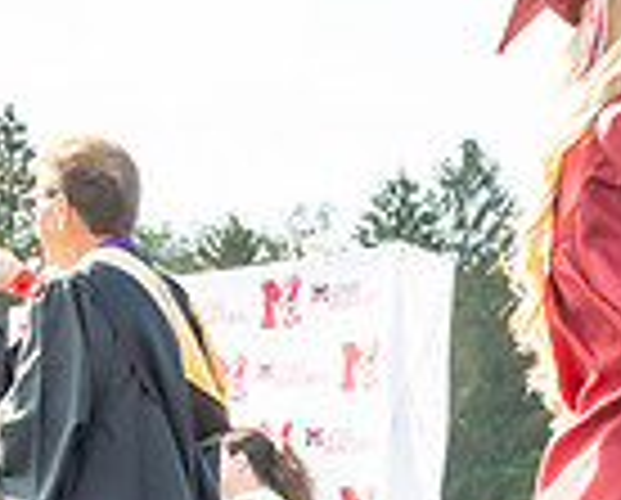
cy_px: 568
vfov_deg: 12.9
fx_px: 2155
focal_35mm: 117
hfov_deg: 15.8
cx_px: 722
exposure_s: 1/500
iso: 200
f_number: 7.1
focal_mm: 17
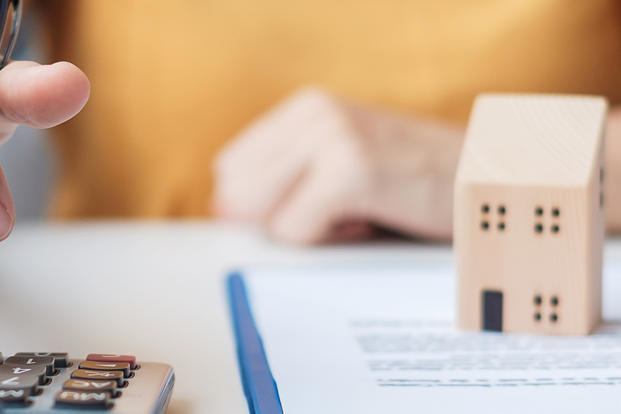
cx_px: 203
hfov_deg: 16.6
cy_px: 182
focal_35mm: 123
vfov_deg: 11.2
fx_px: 2122
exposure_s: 1/480
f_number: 2
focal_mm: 35
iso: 200
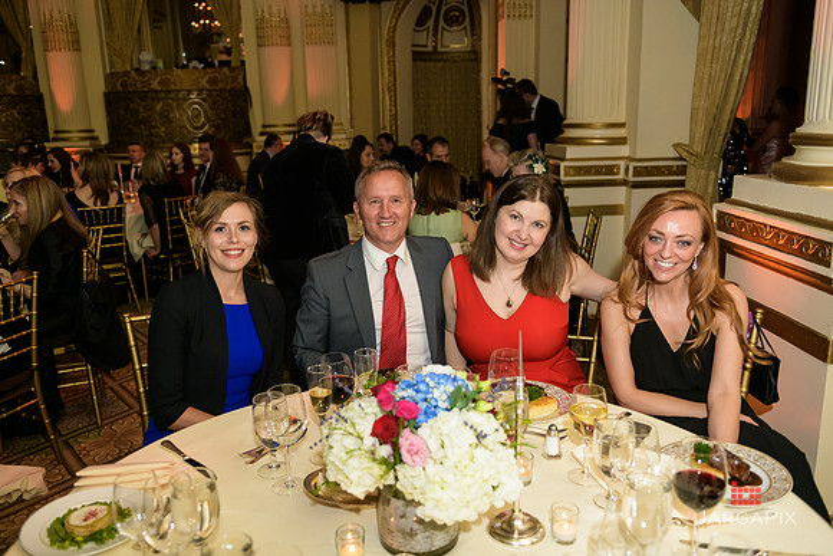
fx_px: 671
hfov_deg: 63.6
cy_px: 278
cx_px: 416
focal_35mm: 29
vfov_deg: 45.0
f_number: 3.2
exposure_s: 1/125
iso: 1600
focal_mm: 29
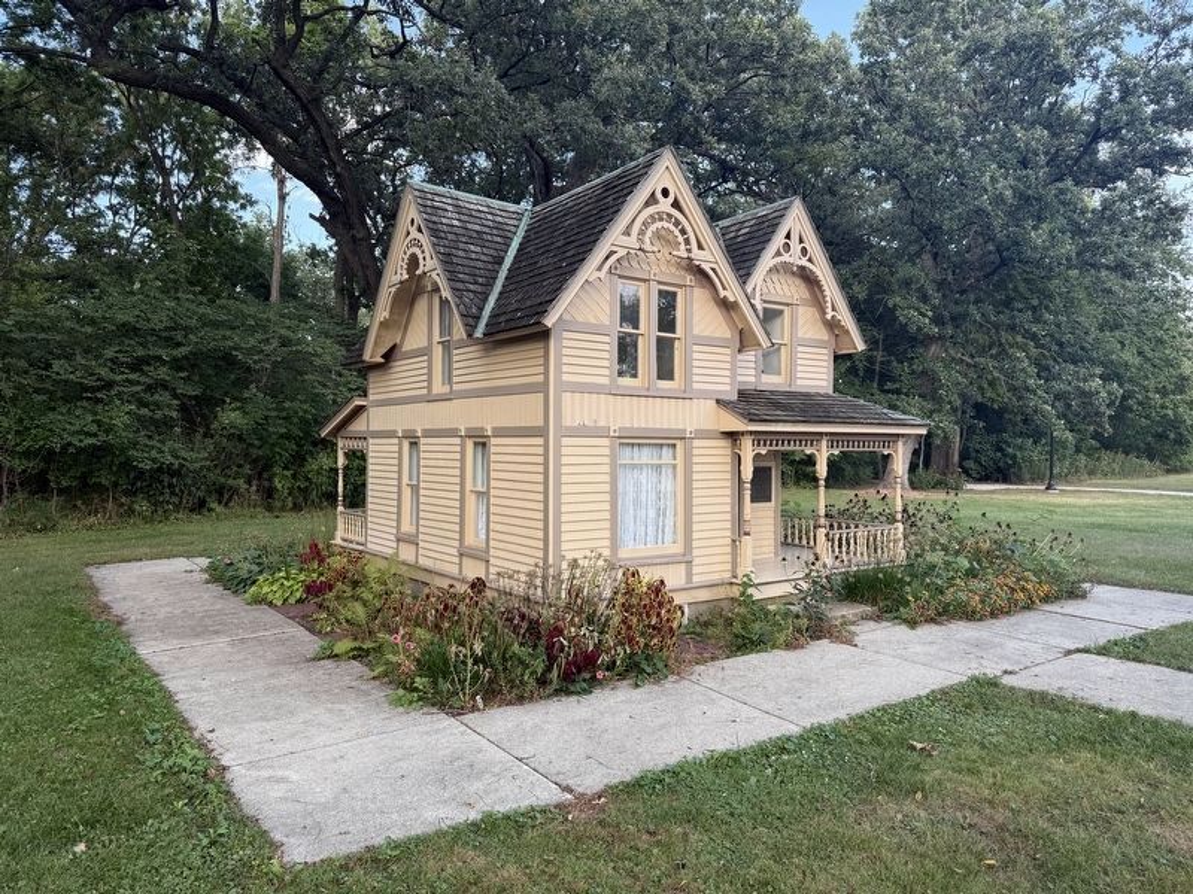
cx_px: 596
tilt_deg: +0.4
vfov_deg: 56.8
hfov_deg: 71.6
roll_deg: +0.4
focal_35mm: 24
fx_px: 827
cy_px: 447
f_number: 1.78
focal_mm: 6.76
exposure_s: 1/353
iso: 80
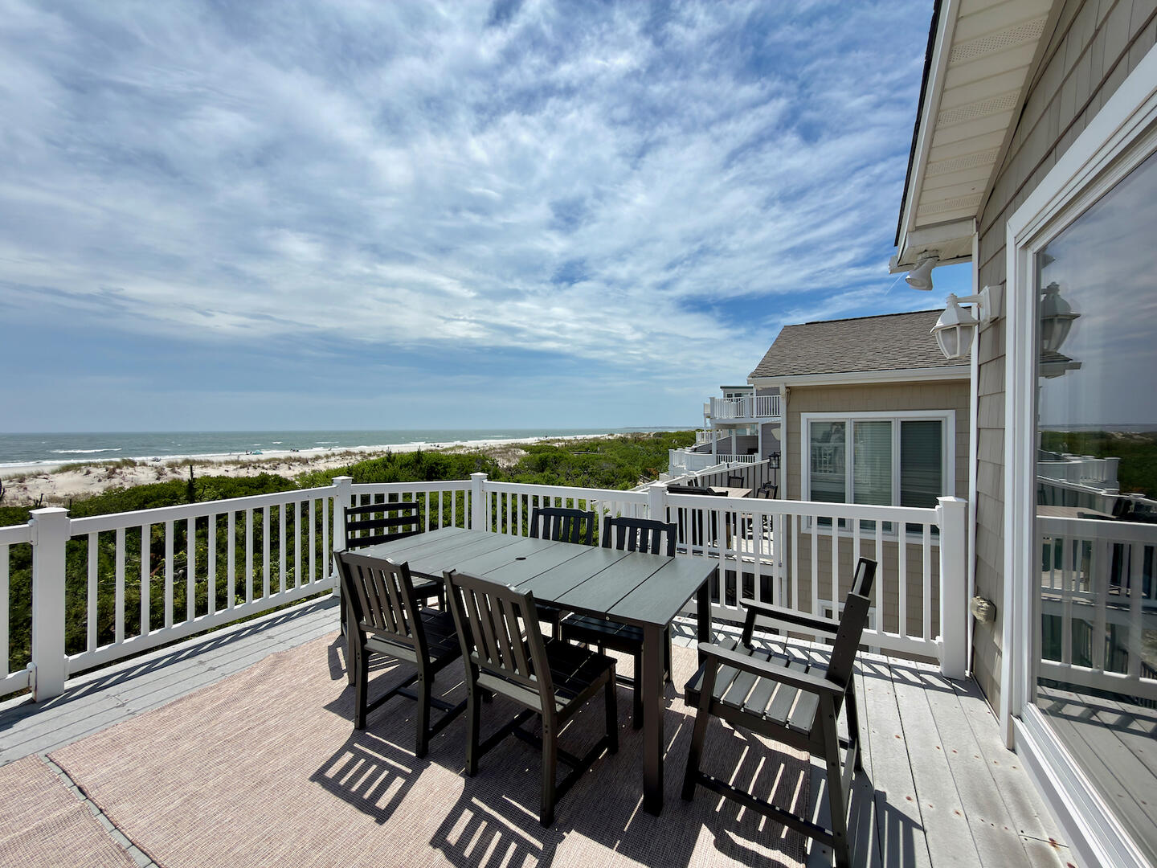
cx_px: 578
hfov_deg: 102.1
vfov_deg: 85.7
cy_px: 434
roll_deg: +0.3
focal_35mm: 14
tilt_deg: +0.6
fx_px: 468
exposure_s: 1/1859
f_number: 2.2
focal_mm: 2.22
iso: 16
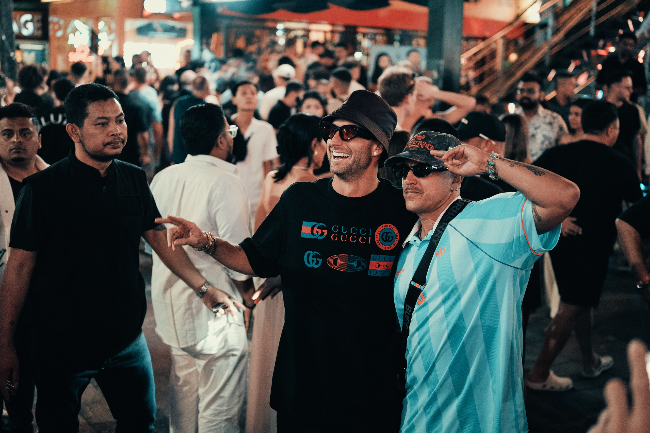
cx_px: 325
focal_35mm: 50
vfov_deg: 27.0
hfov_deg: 39.6
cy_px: 216
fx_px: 903
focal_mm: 50
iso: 3200
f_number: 2
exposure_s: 1/250
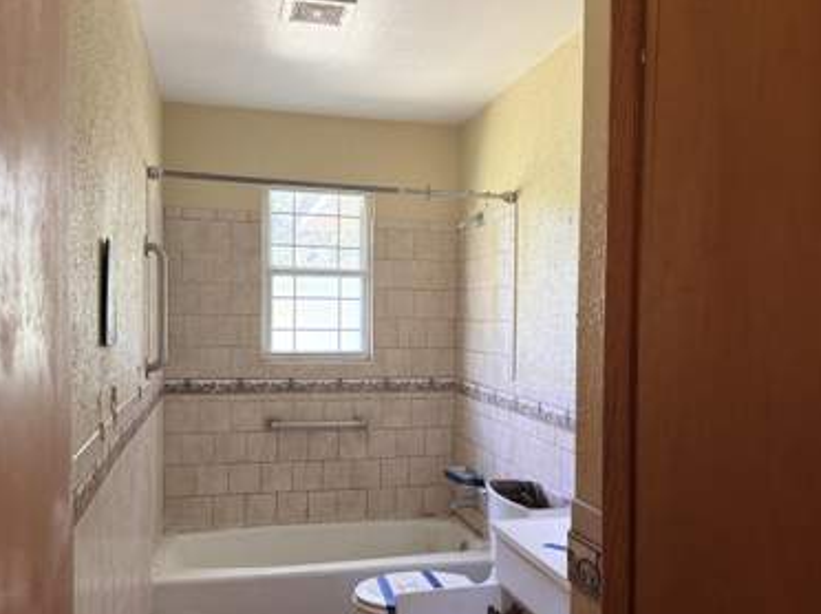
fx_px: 734
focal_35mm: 31
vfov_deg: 45.3
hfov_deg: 58.4
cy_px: 339
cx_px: 413
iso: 200
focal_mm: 6.76
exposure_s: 1/60
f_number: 1.78
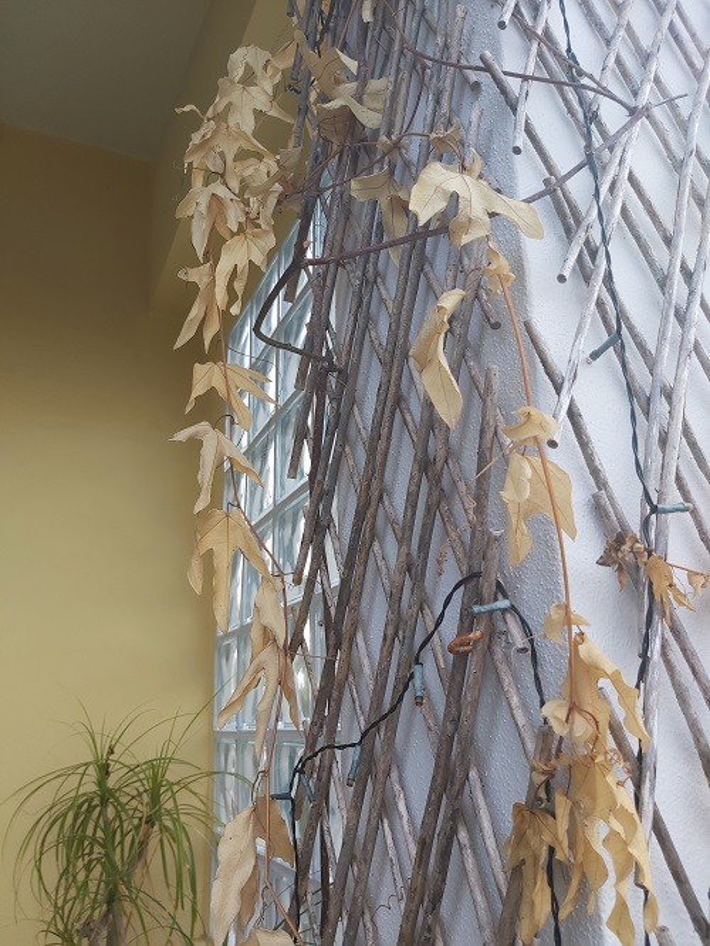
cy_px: 473
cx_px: 355
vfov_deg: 67.3
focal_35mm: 26
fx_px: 711
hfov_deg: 53.1
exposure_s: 1/333
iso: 64
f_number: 1.7
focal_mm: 3.92
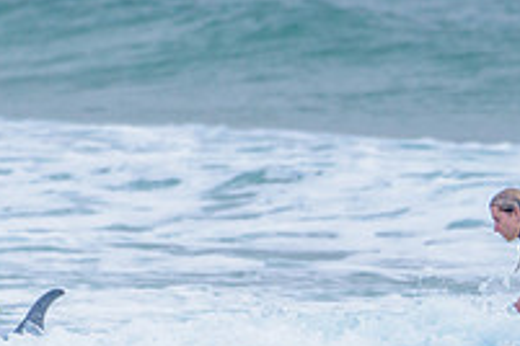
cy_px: 424
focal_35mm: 1765
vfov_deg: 0.8
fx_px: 25492
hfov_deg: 1.2
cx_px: 534
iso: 320
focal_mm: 500
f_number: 5.6
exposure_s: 1/2000
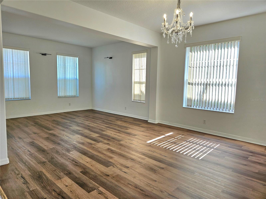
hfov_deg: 73.9
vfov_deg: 58.9
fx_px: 177
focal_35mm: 23
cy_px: 100
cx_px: 133
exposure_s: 1/196
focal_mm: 5.4
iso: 25
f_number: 1.8
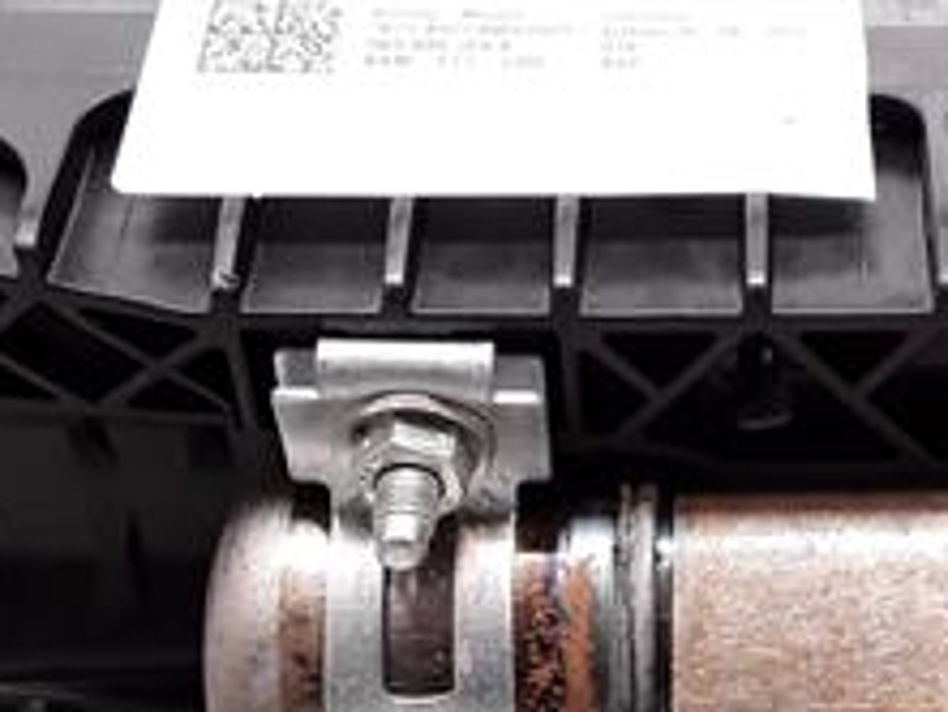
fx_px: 2219
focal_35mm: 81
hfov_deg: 23.4
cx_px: 875
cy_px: 605
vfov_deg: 18.0
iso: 64
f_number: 1.9
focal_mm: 2.91
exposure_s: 1/50
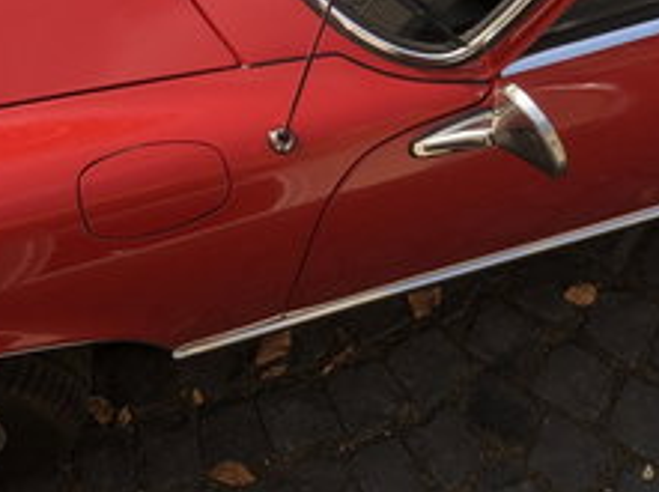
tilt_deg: -64.7
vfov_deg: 8.0
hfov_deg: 10.8
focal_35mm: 181
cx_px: -45
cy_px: -197
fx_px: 3440
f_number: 2.4
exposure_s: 1/414
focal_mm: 6
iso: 16
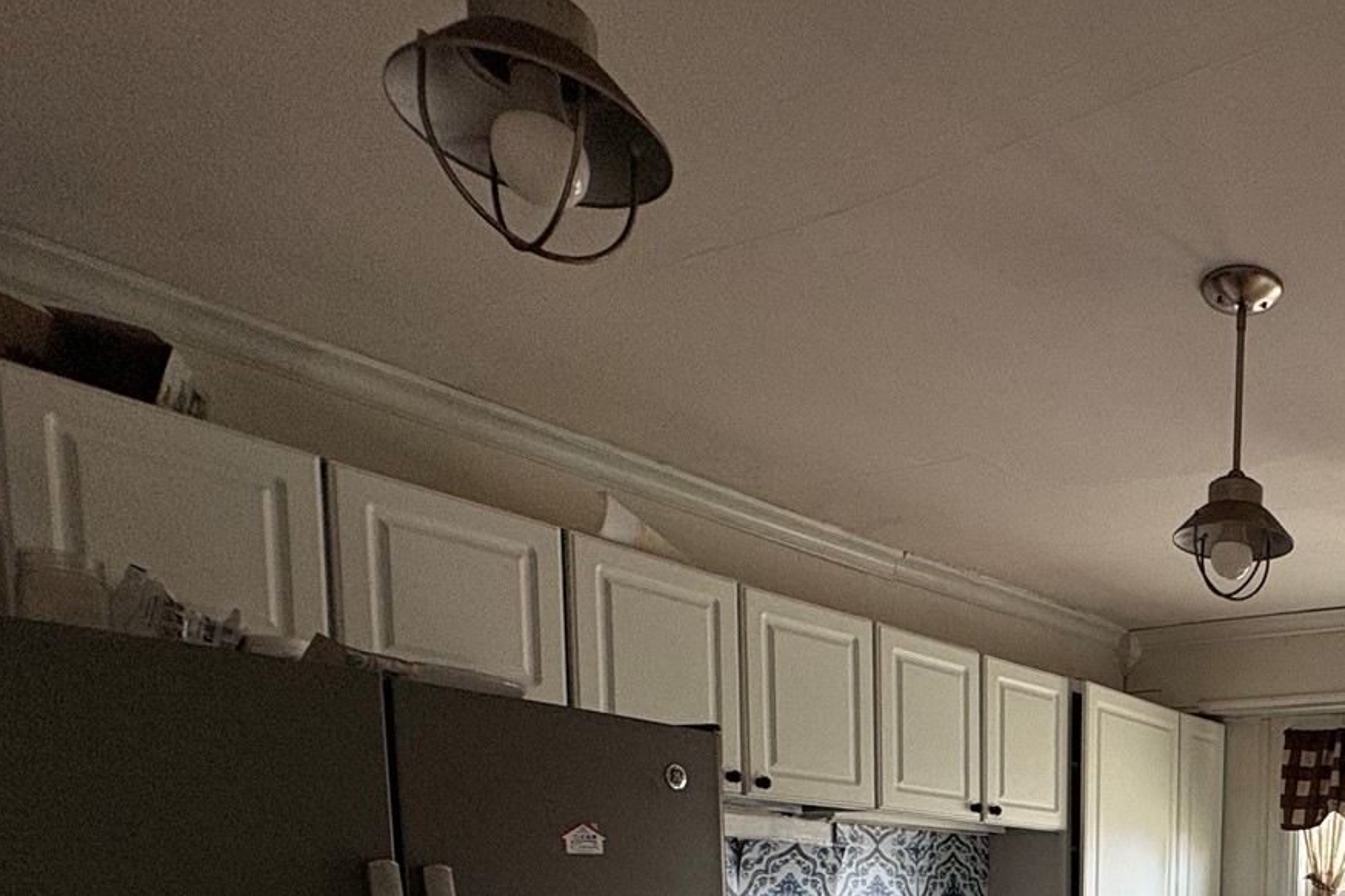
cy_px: 1045
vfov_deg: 34.0
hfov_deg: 51.2
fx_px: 1195
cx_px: 1236
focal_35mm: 32
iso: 250
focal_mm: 2.22
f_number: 2.2
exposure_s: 1/60
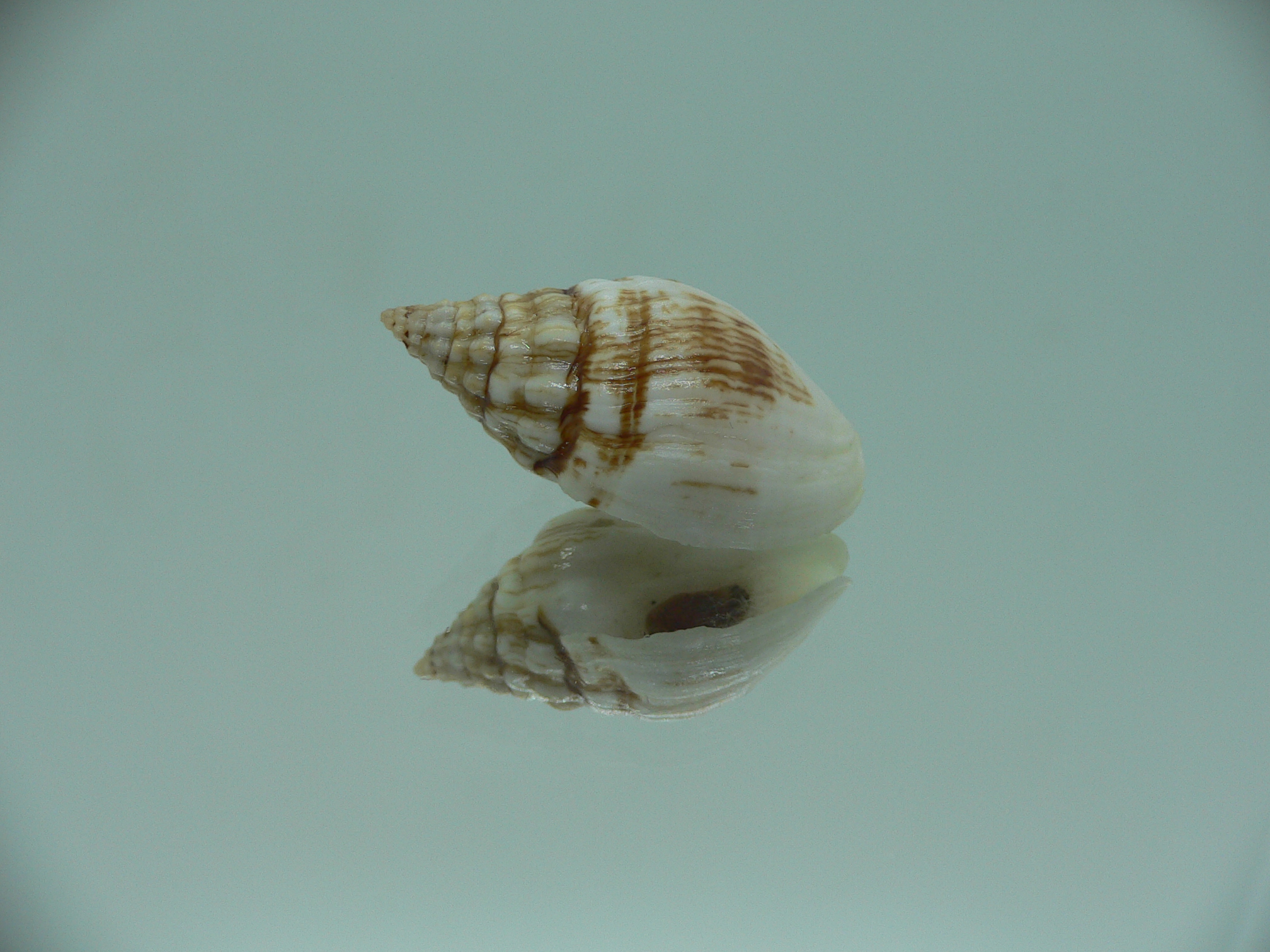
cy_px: 476
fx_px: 1284
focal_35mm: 35
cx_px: 635
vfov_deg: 40.7
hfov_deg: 52.6
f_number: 2.8
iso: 80
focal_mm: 4.6
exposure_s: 1/60
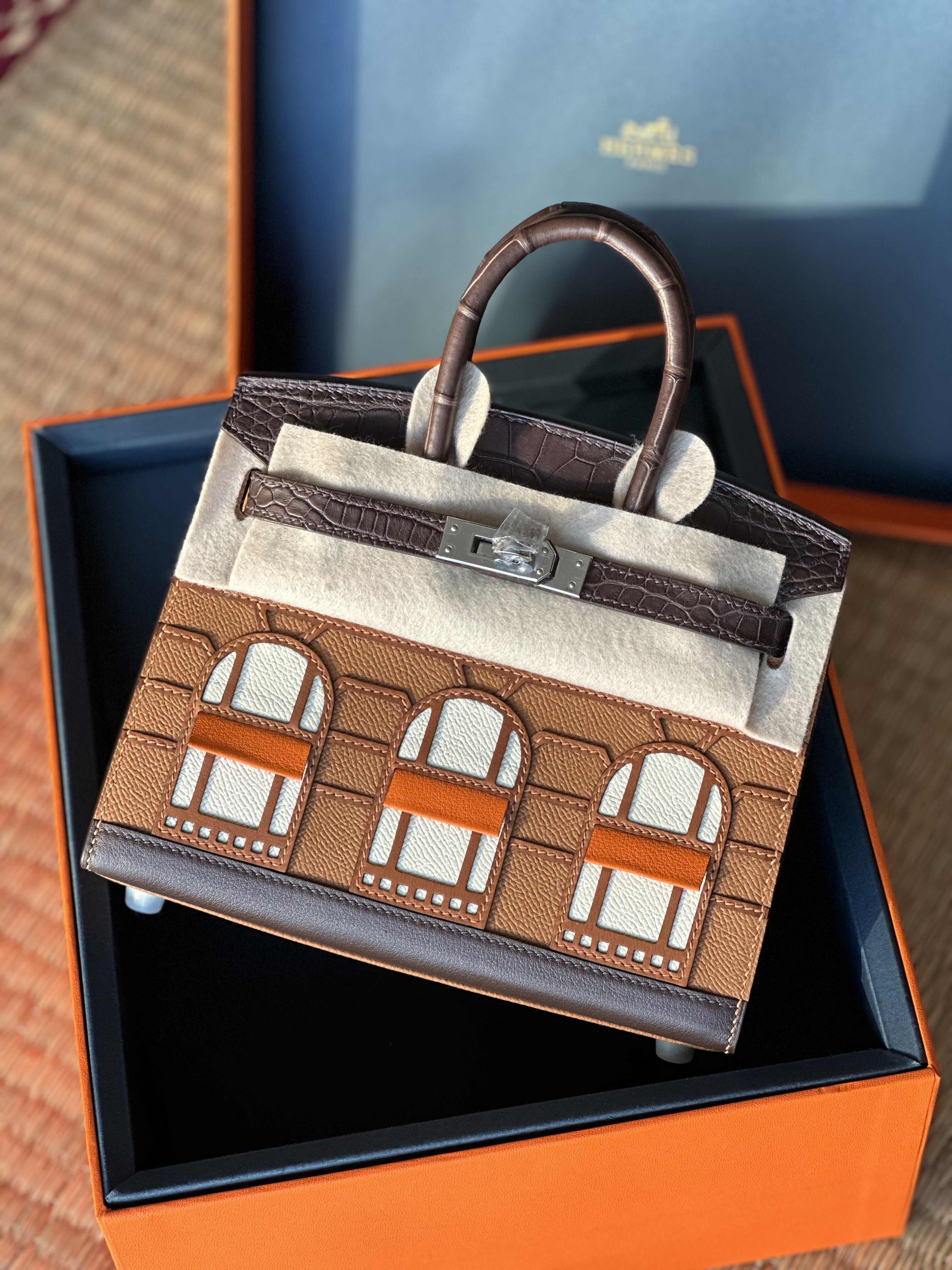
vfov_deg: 25.3
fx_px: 2824
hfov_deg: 19.1
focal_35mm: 77
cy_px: 635
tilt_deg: -57.7
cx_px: 476
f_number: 2.8
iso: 125
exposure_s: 1/100
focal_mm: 9
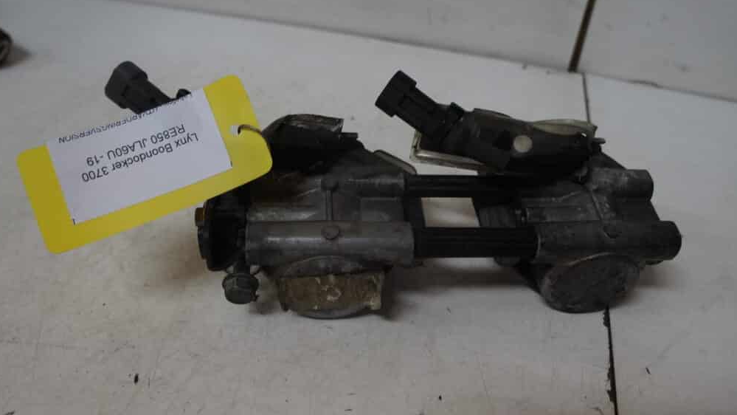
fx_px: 567
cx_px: 368
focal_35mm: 29
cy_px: 212
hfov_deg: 66.1
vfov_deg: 40.2
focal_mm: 18
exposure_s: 1/60
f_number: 4
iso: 640
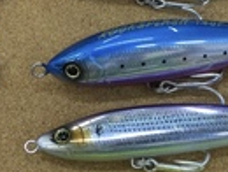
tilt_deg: -75.9
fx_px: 944
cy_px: 121
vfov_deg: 10.4
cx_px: 140
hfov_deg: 13.8
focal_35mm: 143
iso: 32
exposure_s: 1/40
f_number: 2.4
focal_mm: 3.3
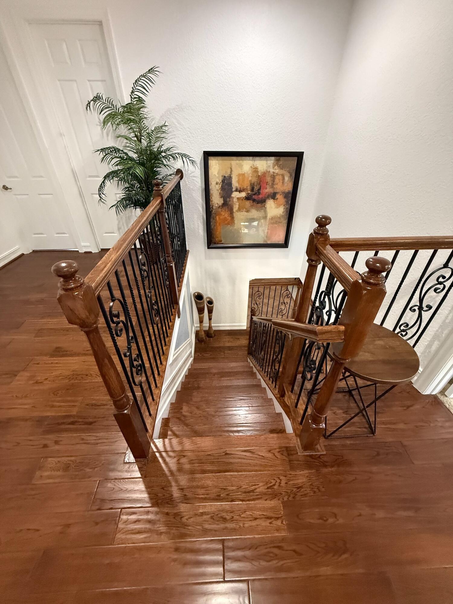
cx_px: 226
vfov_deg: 102.1
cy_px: 302
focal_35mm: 14
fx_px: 244
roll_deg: +0.2
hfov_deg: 85.7
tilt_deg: -34.1
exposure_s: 1/60
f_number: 2.2
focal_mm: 2.22
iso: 800
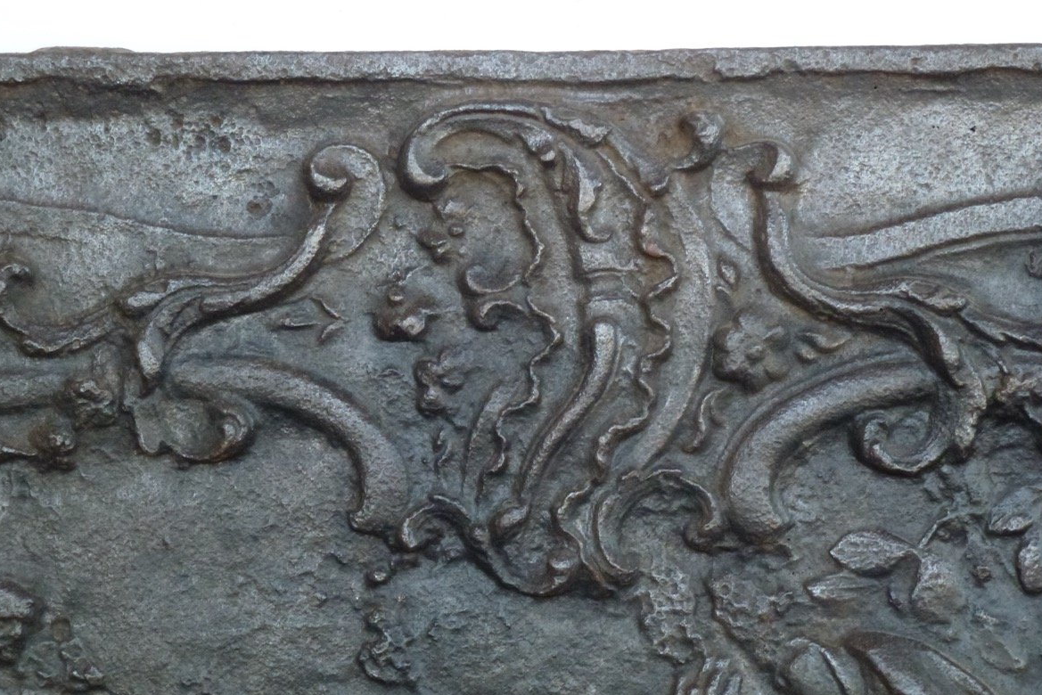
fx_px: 3213
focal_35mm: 111
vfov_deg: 12.3
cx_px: 515
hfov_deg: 18.4
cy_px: 364
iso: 400
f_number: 5
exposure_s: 1/60
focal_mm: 18.7
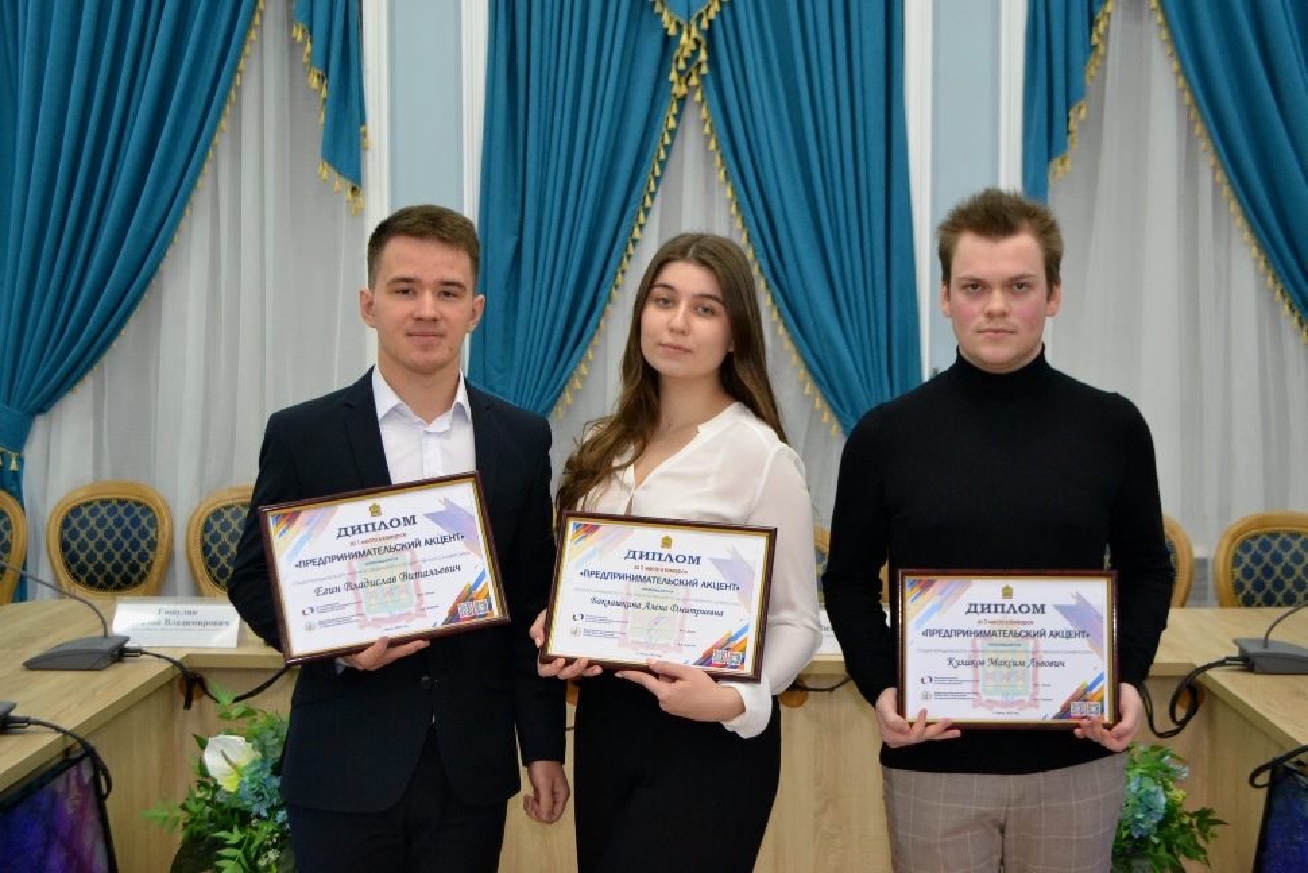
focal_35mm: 45
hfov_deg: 43.6
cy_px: 436
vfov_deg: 29.9
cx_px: 654
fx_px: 1635
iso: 1250
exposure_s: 1/60
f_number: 4.5
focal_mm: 30
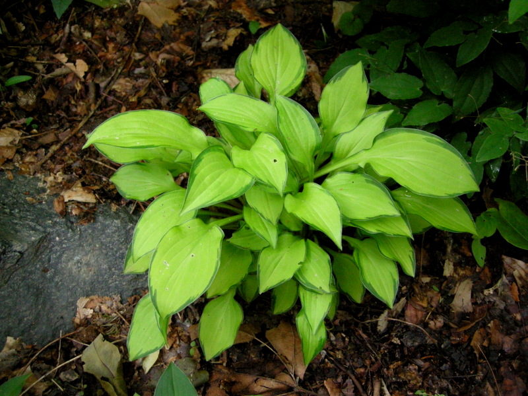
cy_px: 198
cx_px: 264
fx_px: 549
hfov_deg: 51.4
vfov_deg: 39.7
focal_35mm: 36
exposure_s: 1/49.5
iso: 400
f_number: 2.7
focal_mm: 7.5
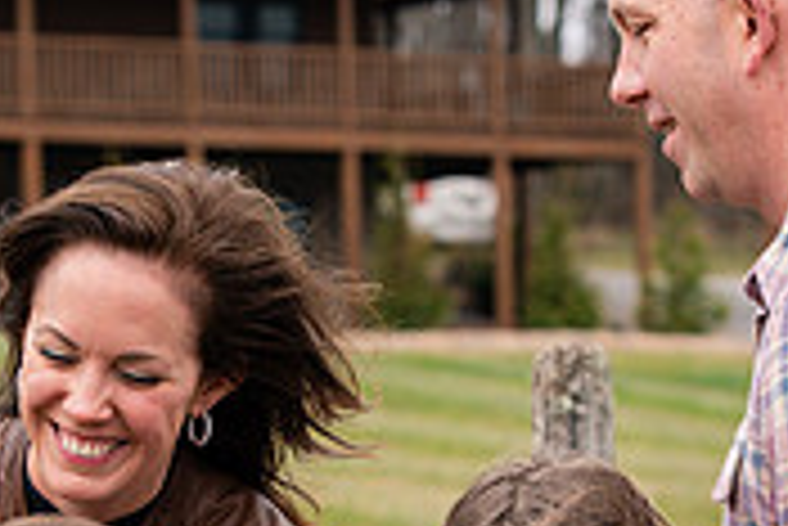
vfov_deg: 4.9
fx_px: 6178
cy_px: 528
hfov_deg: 7.3
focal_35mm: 282
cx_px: 324
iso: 320
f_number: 5
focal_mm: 85
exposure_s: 1/320
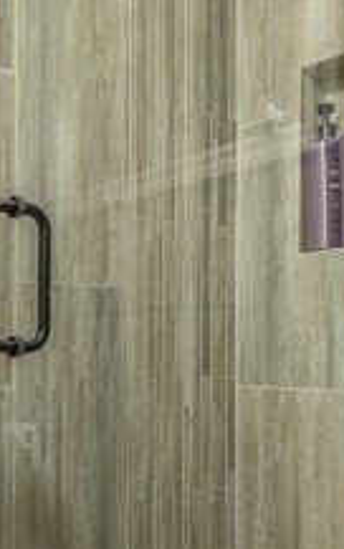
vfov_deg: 46.6
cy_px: 355
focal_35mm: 42
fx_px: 629
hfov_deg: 24.8
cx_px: -147
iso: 250
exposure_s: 1/5
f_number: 6.3
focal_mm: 14
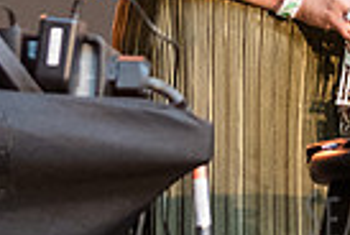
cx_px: 572
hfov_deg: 8.0
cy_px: -222
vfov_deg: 5.4
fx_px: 2446
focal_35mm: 251
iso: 4000
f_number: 3.5
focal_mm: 48
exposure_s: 1/800
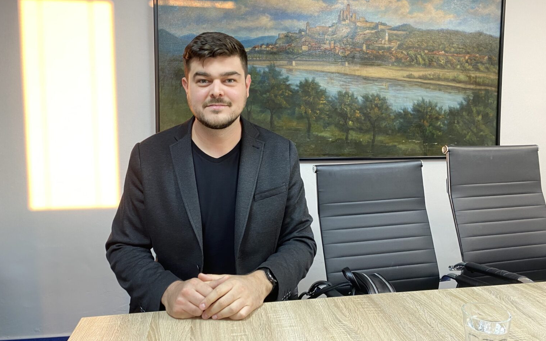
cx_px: 270
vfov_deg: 44.4
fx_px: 417
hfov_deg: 66.5
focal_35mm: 28
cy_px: 140
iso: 200
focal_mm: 4.25
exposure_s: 1/50
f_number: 1.8
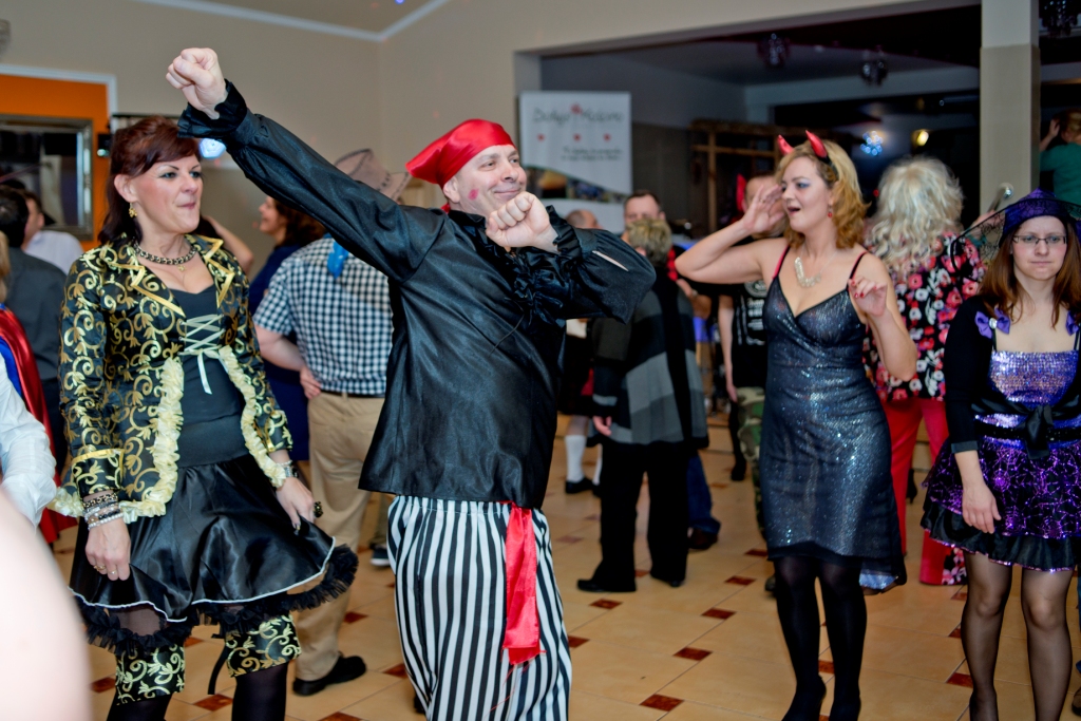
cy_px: 360
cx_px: 540
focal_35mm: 35
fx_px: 1051
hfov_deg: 54.4
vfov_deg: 37.9
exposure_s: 1/320
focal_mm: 35
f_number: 2.8
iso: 320
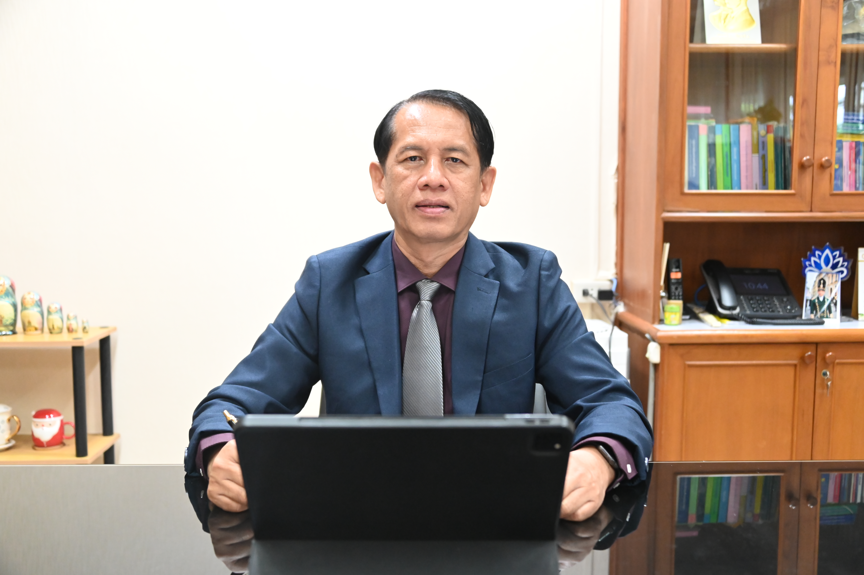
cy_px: 288
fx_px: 863
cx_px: 432
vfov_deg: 36.8
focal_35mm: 36
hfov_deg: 53.2
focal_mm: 36
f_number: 4
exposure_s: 1/100
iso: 5600
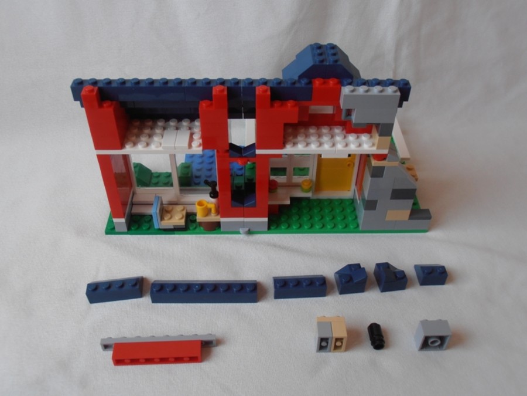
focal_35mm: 37
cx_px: 264
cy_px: 198
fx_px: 563
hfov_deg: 50.1
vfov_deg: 38.7
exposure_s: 1/60
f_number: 3.9
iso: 80
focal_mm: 6.61
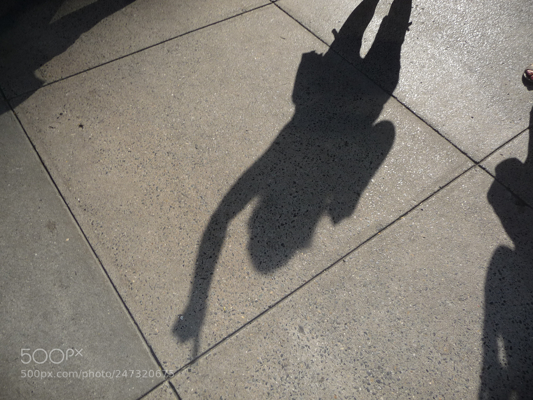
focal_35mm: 28
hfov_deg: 63.4
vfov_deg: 49.7
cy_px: 200
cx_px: 266
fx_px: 431
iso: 100
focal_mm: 4.7
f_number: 3.3
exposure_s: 1/1300
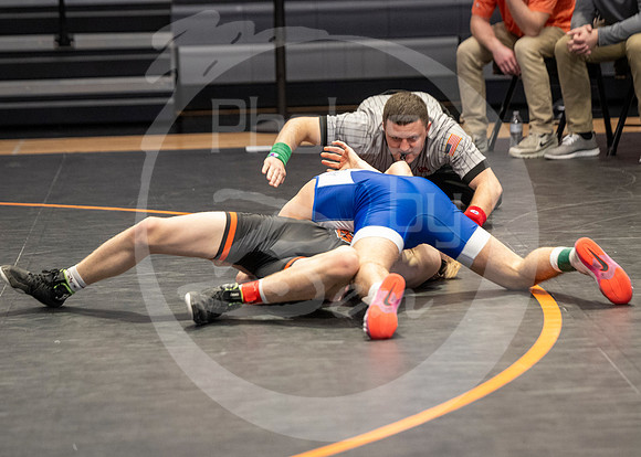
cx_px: 312
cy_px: 311
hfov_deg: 12.3
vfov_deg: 8.8
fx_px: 2965
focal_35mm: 163
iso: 3200
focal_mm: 105
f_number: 2.8
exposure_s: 1/1000
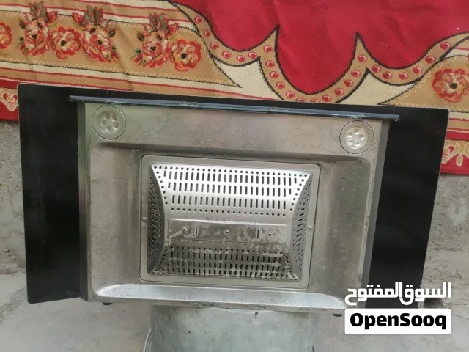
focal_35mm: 27
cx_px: 234
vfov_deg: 51.4
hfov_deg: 65.3
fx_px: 366
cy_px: 176
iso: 80
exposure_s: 1/100
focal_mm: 5.3
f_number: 1.8
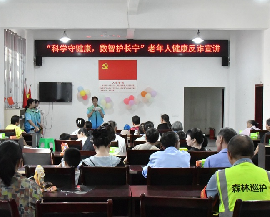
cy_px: 106
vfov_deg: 34.9
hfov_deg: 42.9
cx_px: 128
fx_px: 344
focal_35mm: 43
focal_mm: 22
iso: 10000
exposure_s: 1/100
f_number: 16
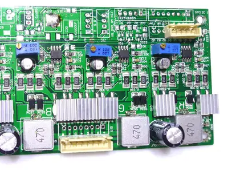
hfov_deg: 36.7
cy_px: 60
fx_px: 348
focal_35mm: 51
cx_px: 64
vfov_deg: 28.4
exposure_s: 1/60
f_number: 2.8
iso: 80
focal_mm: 5.5
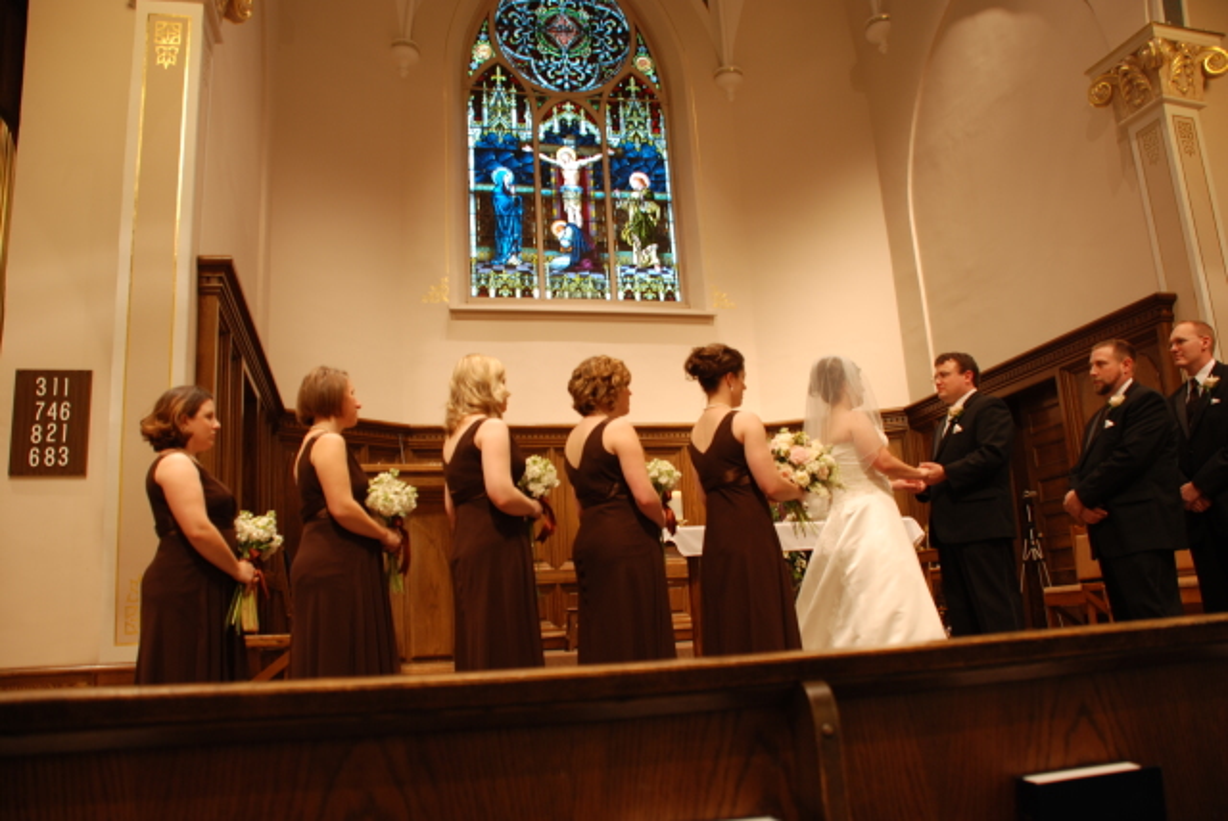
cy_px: 410
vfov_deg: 48.0
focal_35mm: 27
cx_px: 614
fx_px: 922
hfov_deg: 67.3
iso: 100
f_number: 3.5
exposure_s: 1/4
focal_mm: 18
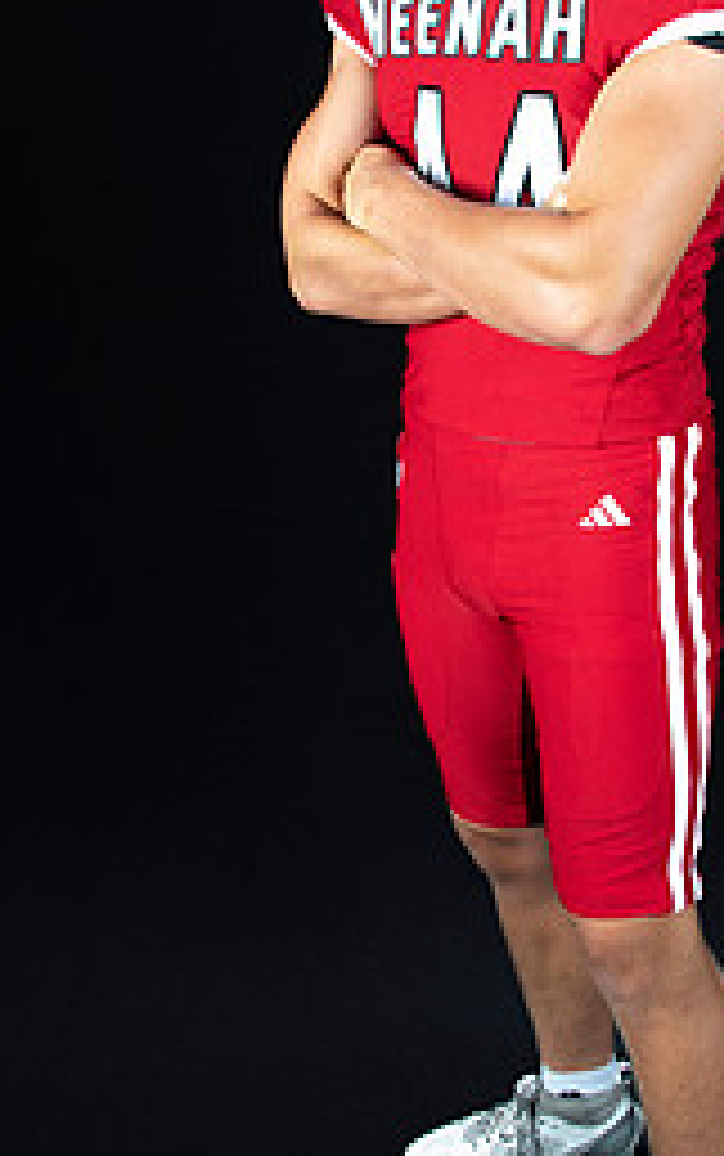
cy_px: 472
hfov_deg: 25.6
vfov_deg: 40.1
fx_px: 1576
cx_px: 526
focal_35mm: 50
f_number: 9
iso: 320
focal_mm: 28
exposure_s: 1/160
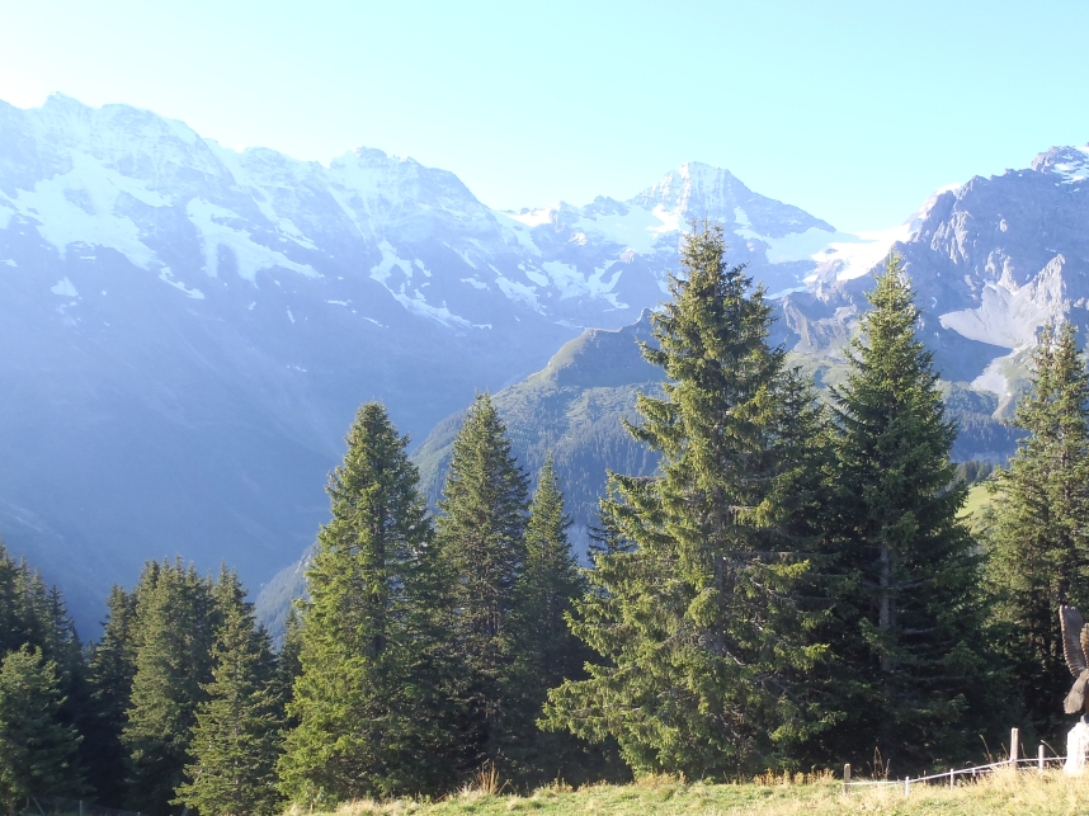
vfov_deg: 40.6
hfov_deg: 52.6
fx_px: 1101
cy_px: 453
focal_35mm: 35
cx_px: 591
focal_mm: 5
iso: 80
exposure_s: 1/160
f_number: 4.5
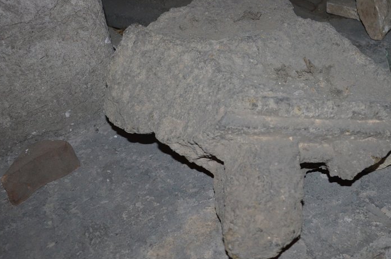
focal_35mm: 43
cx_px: 254
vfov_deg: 30.9
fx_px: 466
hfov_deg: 45.0
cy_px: 100
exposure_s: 1/60
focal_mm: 20
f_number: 3.8
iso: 2000
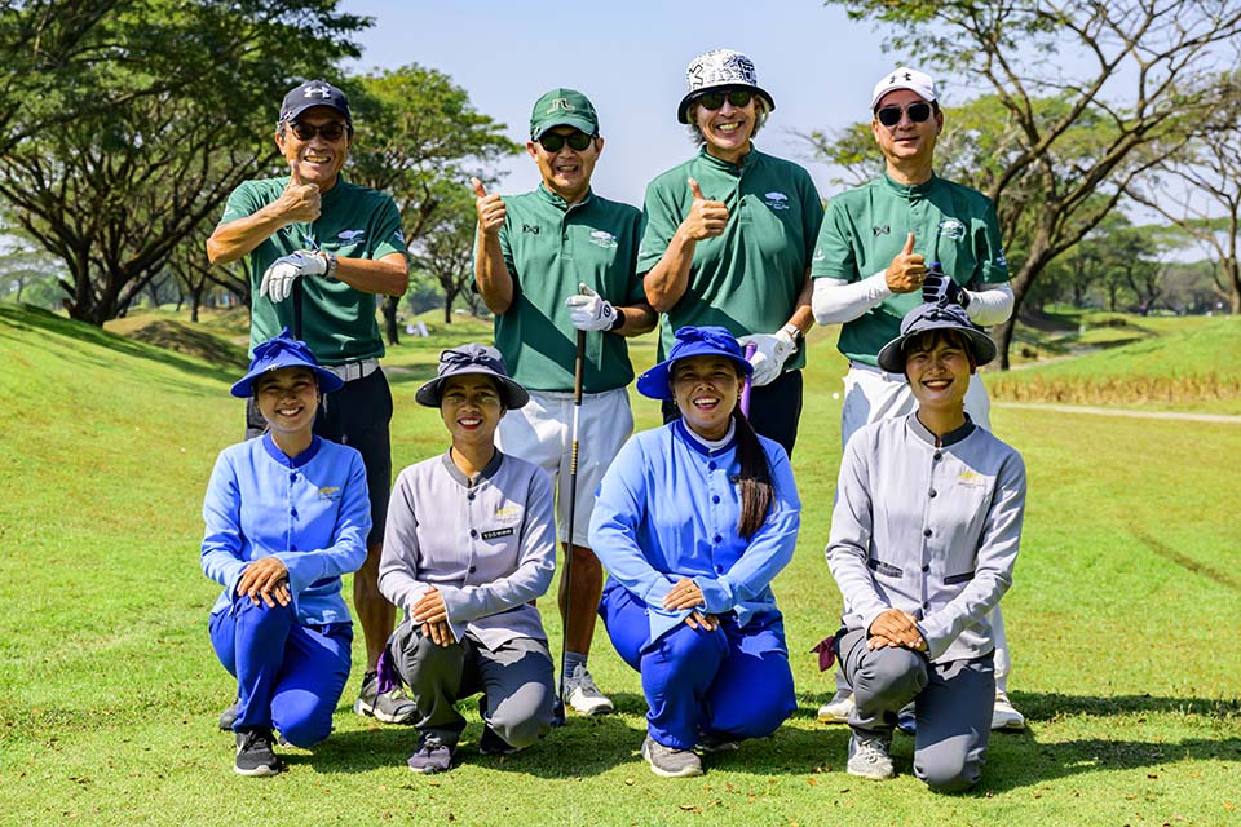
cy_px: 414
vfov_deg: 31.2
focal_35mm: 43
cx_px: 620
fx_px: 1482
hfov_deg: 45.4
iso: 160
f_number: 5
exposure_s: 1/1600
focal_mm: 43
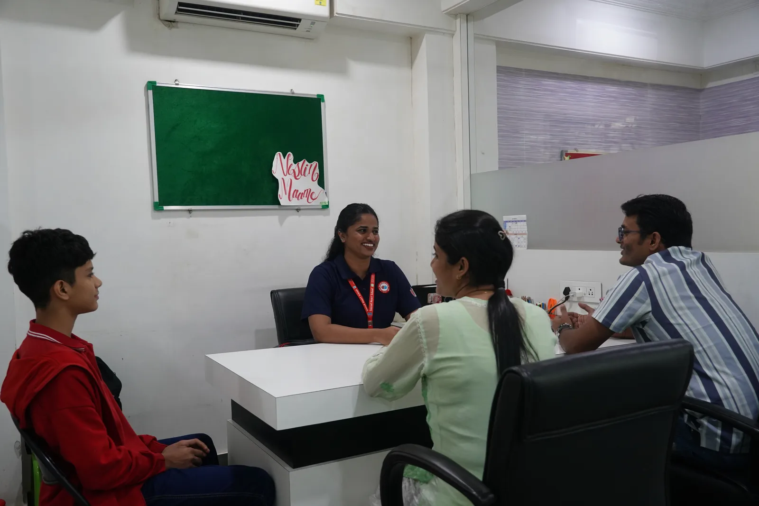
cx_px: 380
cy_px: 253
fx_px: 633
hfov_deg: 61.9
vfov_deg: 43.6
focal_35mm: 30
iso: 2000
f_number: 4
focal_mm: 30
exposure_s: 1/80
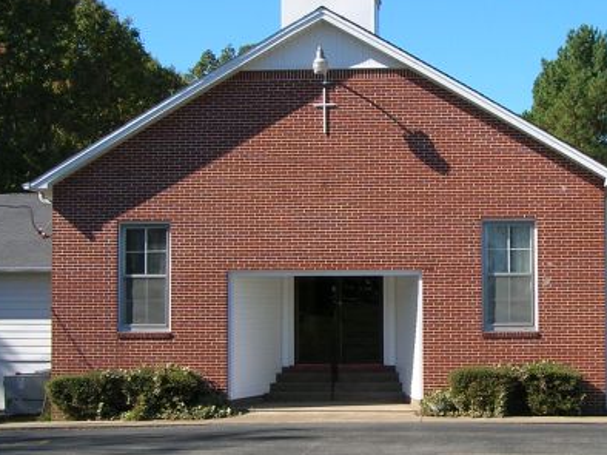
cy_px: 226
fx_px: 1209
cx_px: 447
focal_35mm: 69
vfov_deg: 21.3
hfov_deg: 27.8
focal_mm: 5.7
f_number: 4.9
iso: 50
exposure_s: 1/278
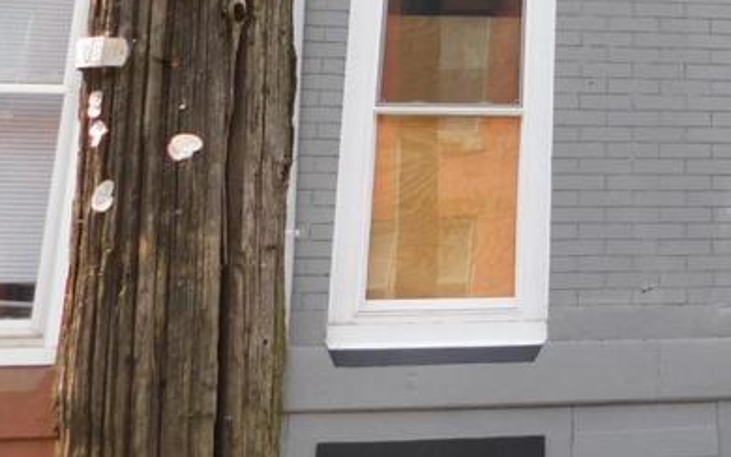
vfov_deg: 19.3
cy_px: -81
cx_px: 763
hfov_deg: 29.5
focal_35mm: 64
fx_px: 1275
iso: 125
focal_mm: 4
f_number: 3
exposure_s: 1/400
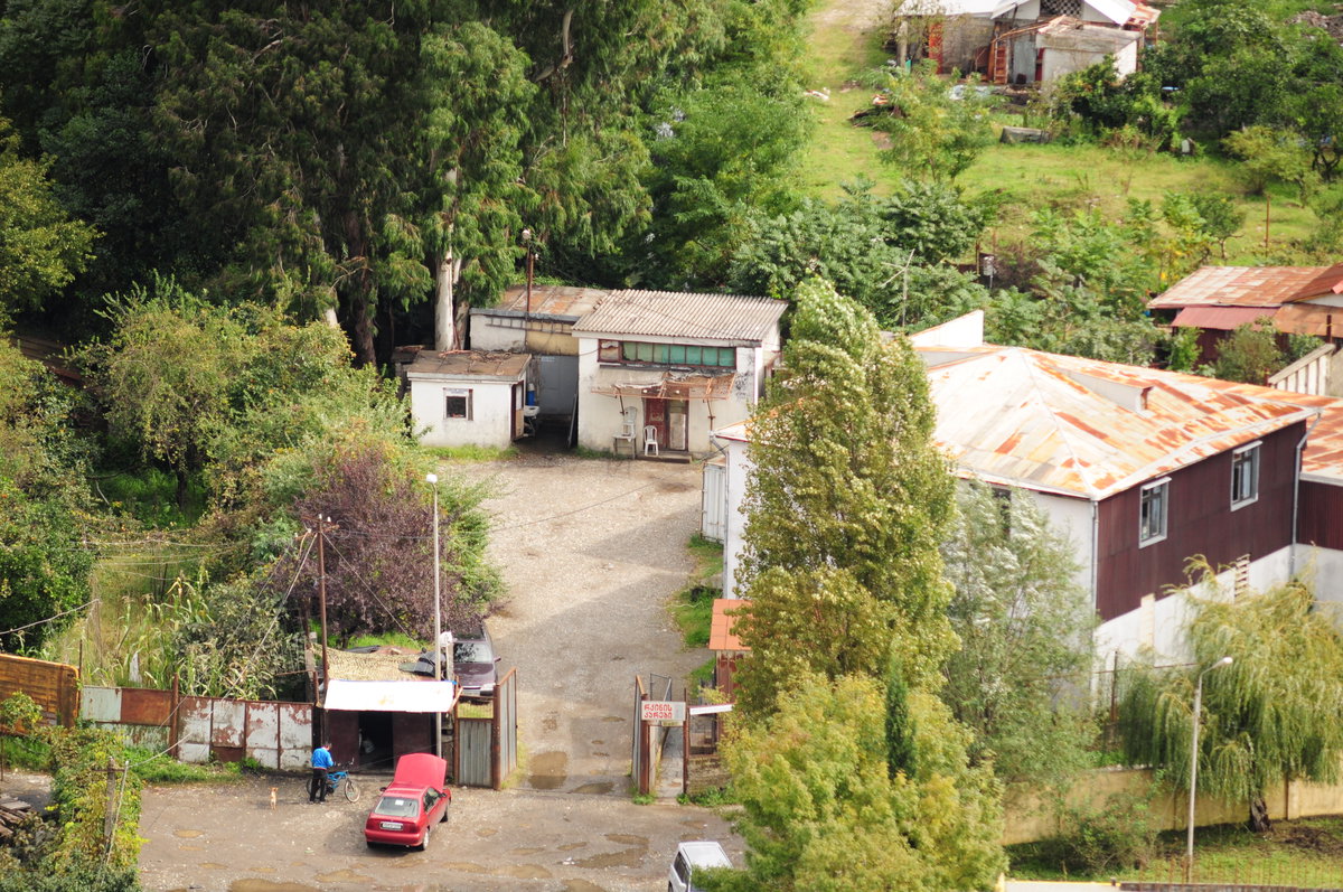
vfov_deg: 6.1
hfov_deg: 9.2
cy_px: 446
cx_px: 672
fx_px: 8383
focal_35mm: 225
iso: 320
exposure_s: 1/1250
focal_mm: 150
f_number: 4.5
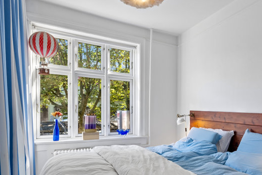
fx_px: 189
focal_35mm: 26
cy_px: 113
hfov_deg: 67.5
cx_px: 174
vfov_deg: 49.0
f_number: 9
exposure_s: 1/5
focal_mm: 17
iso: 160
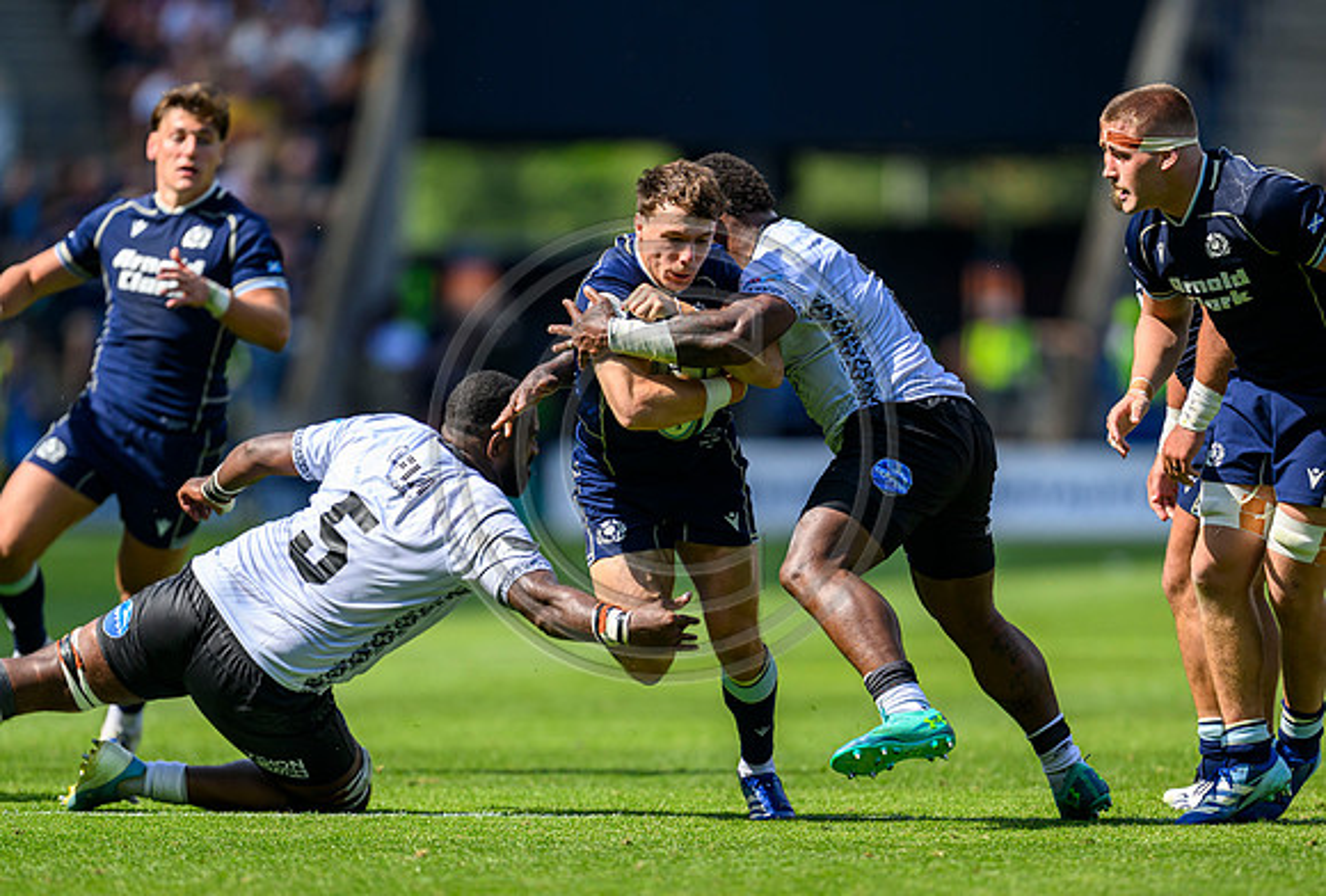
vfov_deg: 2.8
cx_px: 747
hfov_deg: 4.1
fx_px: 18660
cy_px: 508
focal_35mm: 504
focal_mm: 400
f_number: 2.8
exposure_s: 1/3200
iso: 320
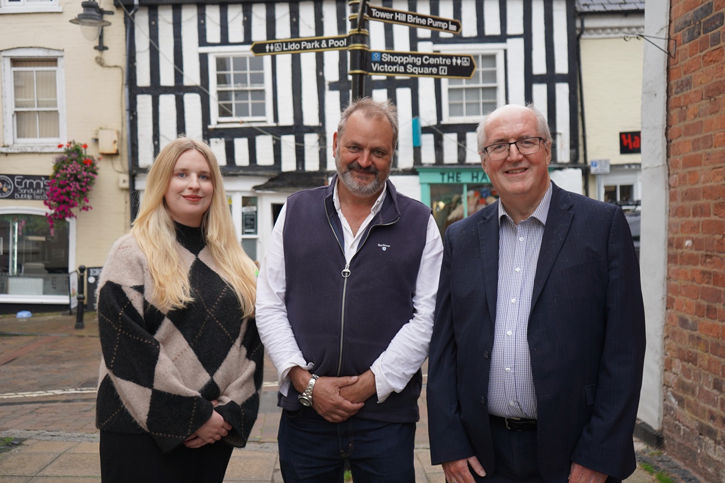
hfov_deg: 54.4
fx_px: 705
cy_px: 242
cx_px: 362
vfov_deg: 37.9
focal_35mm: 35
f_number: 4
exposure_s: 1/160
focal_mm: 35
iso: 125
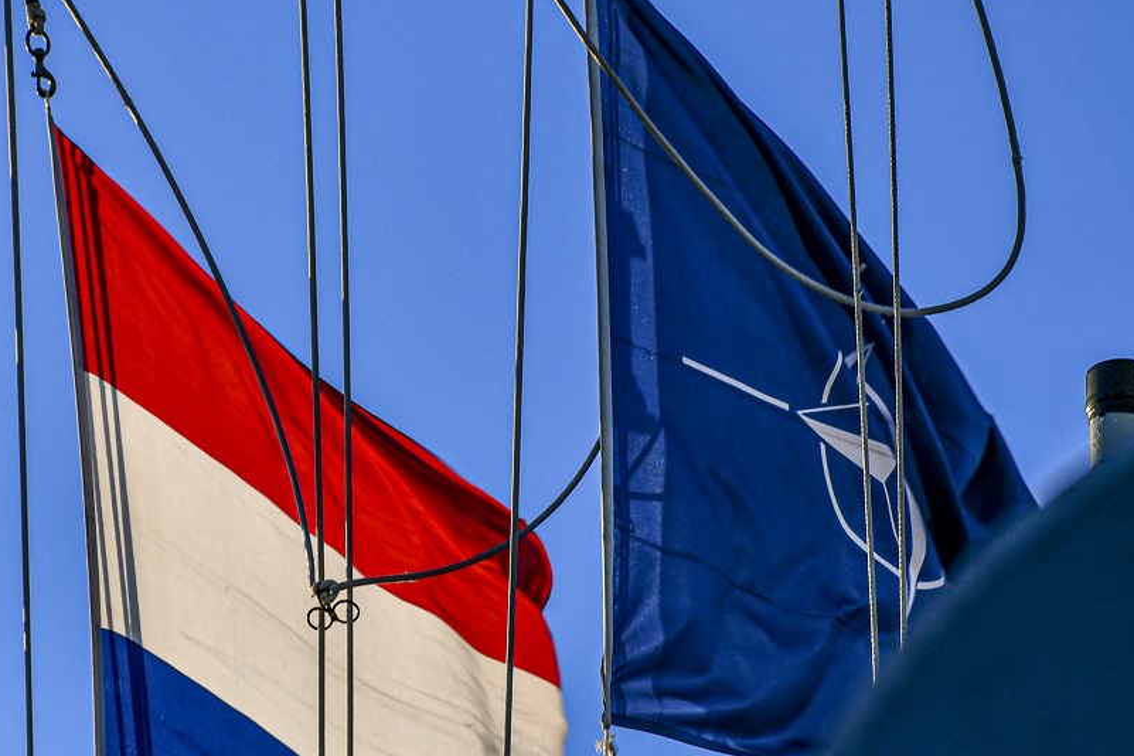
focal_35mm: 273
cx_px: 403
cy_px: 428
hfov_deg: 7.5
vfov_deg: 5.0
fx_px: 8599
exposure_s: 1/1000
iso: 400
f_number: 8
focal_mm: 105
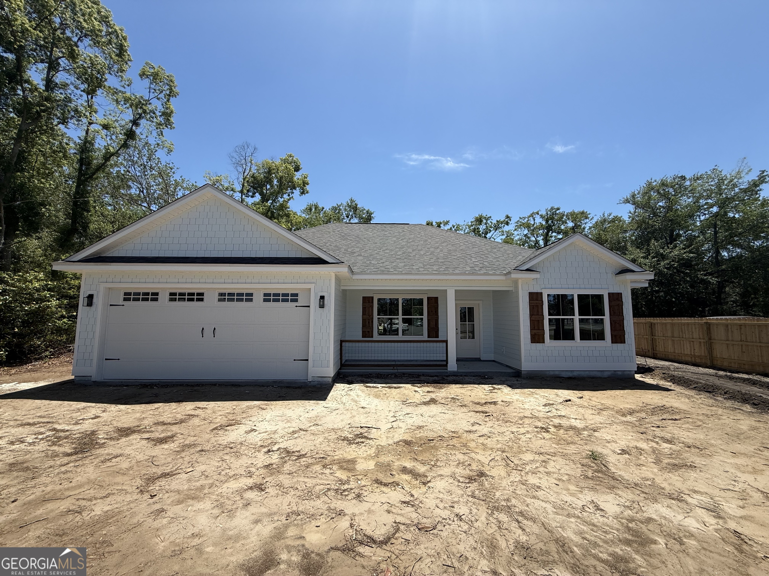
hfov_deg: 102.1
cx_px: 384
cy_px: 288
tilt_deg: +6.1
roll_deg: -0.2
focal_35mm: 14
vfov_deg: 85.7
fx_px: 311
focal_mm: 2.22
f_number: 2.2
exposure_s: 1/2024
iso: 50
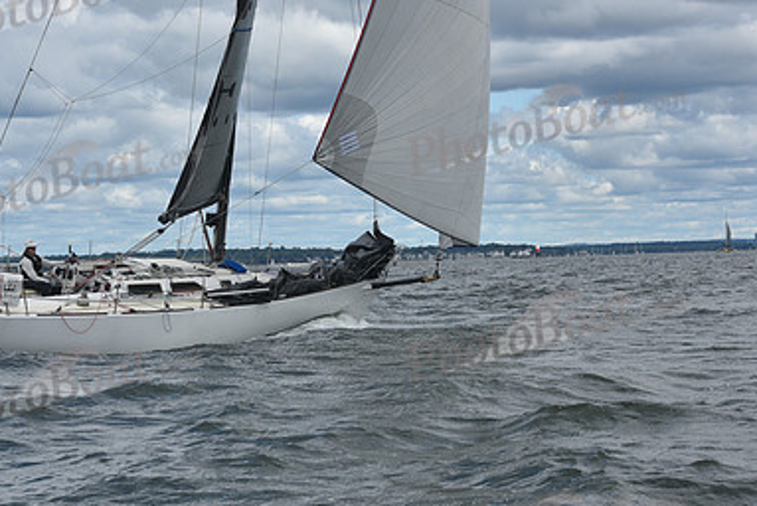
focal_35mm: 106
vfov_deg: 12.9
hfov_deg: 19.2
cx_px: 306
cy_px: 256
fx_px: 2231
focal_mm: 70
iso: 250
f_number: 10
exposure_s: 1/800
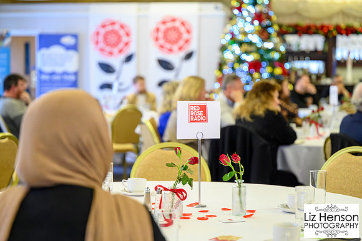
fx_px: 814
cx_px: 181
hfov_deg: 25.1
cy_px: 120
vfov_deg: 16.8
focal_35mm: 81
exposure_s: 1/200
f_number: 2.8
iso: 12800
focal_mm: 81
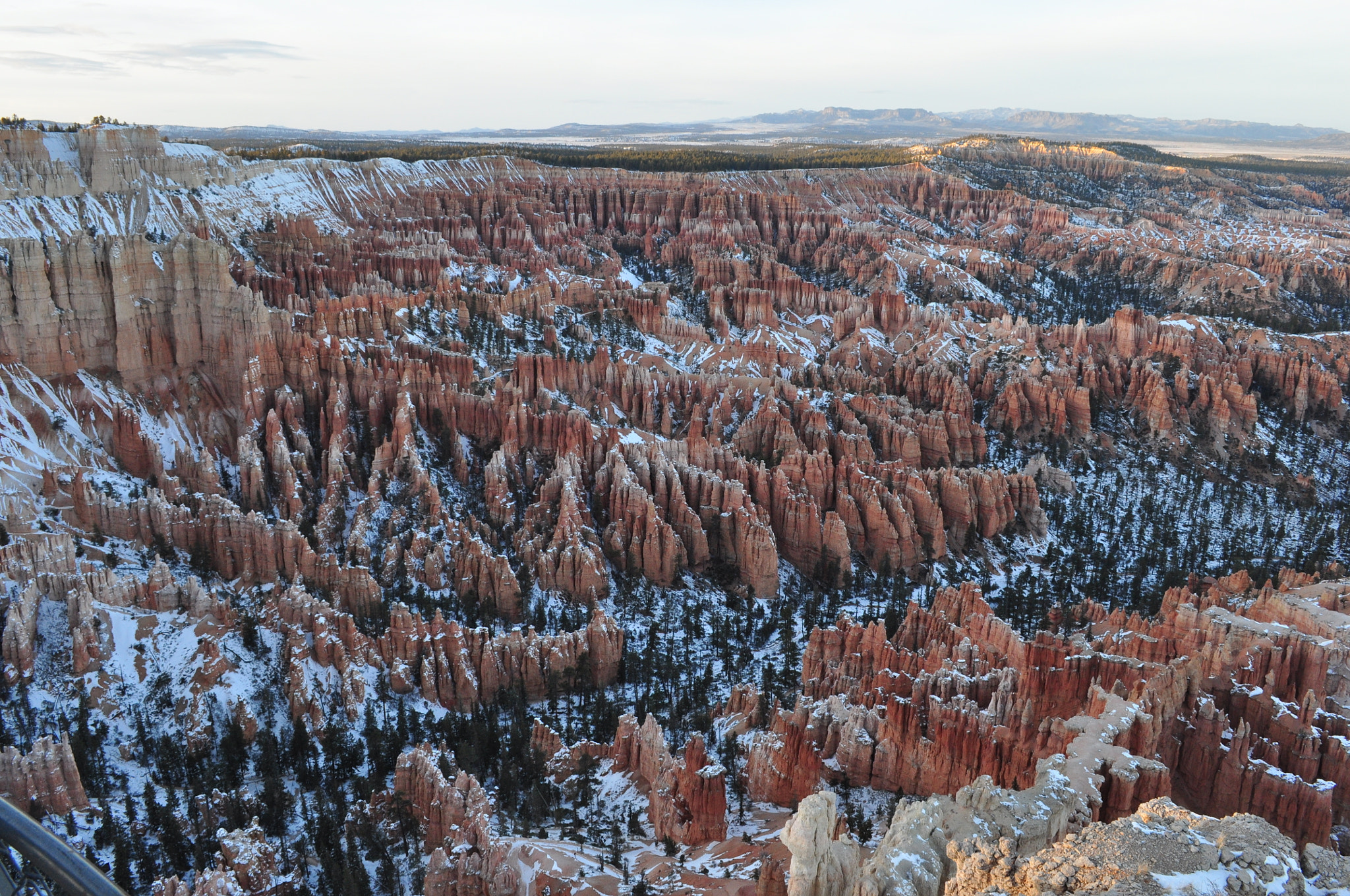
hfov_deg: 67.4
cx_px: 675
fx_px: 1011
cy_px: 448
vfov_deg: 47.8
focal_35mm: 27
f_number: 10
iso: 500
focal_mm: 18
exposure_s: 1/60
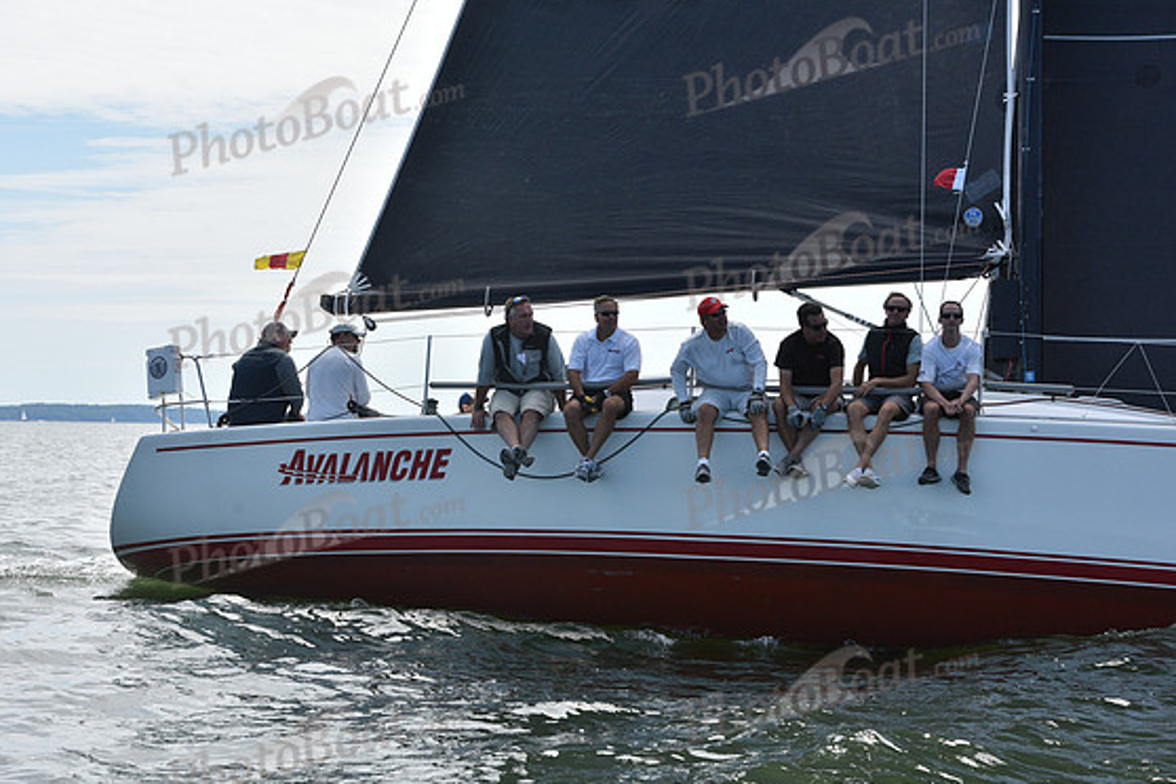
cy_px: 395
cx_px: 575
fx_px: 3462
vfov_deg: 12.9
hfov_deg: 19.3
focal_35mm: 106
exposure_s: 1/1000
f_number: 7.1
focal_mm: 102
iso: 320
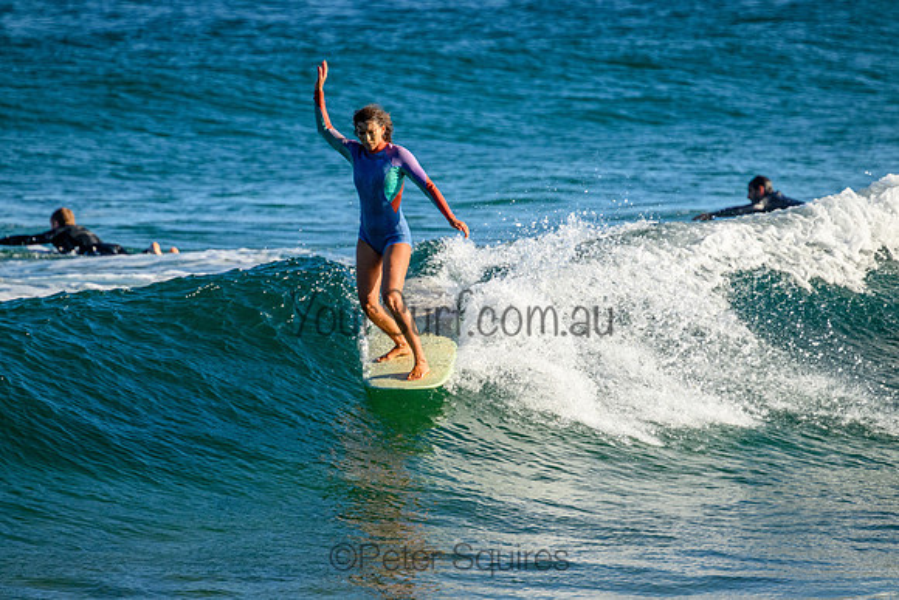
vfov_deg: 1.7
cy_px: 300
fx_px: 19982
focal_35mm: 800
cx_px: 450
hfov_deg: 2.6
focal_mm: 800
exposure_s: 1/2000
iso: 1600
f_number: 11
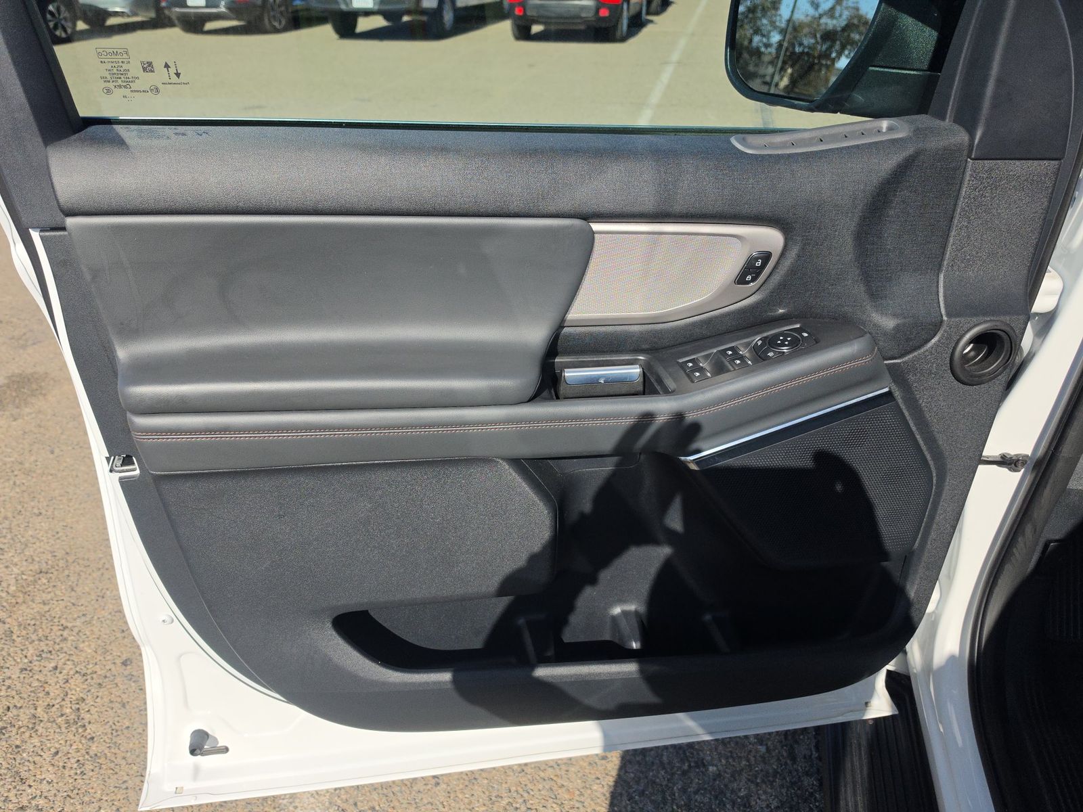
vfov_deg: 58.9
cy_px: 406
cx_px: 542
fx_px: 720
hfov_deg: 73.9
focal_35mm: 23
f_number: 1.4
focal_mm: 6.5
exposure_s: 1/7623
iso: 65
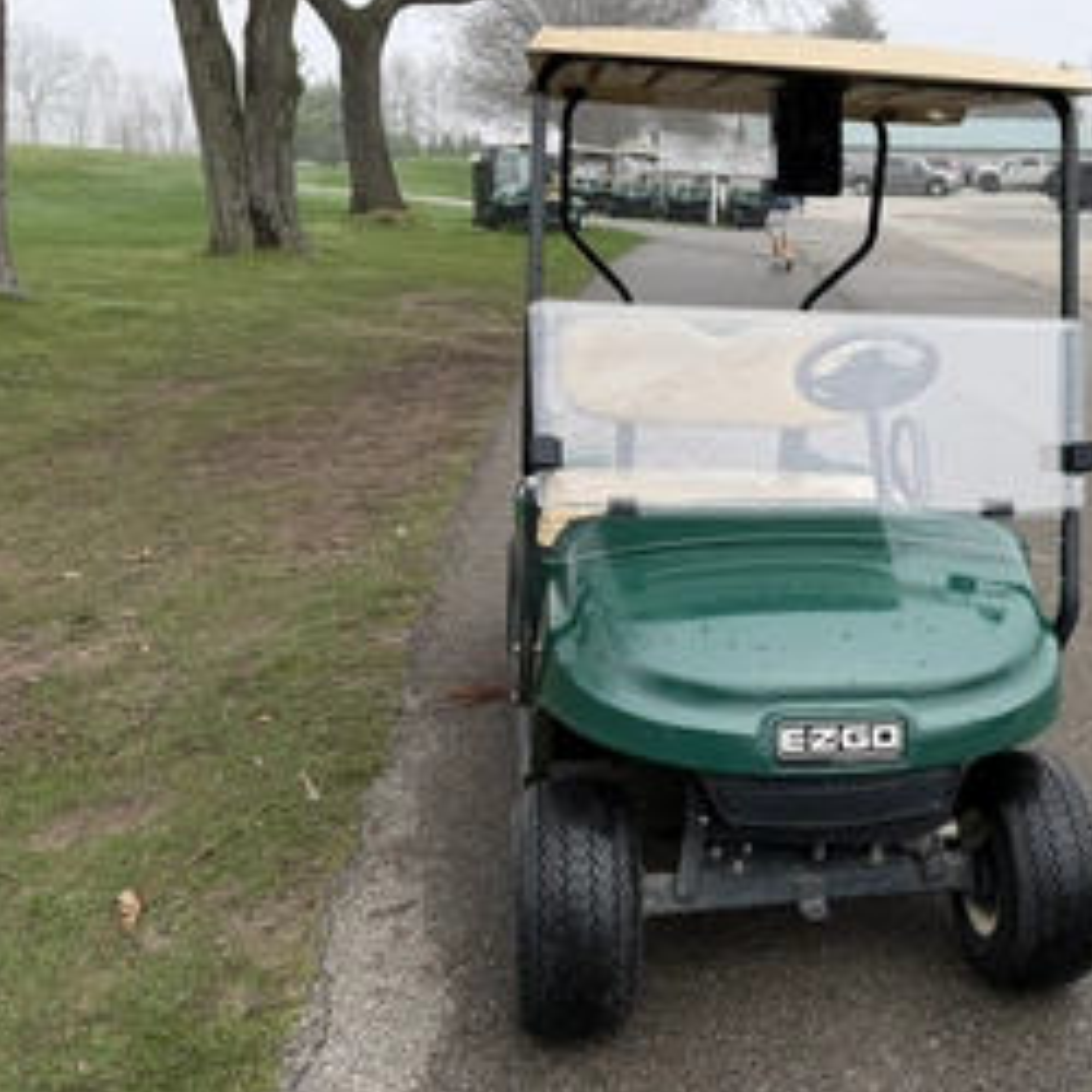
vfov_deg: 48.4
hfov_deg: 46.7
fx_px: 1213
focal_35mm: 34
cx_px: 821
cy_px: 537
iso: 80
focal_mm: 6.76
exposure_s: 1/1770
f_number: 1.78
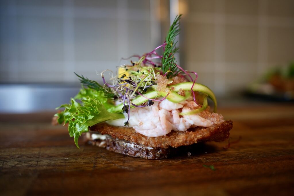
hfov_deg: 65.5
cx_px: 147
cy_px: 98
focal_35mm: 28
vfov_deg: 46.4
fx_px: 229
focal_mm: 28
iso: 160
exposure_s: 1/50
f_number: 2.8
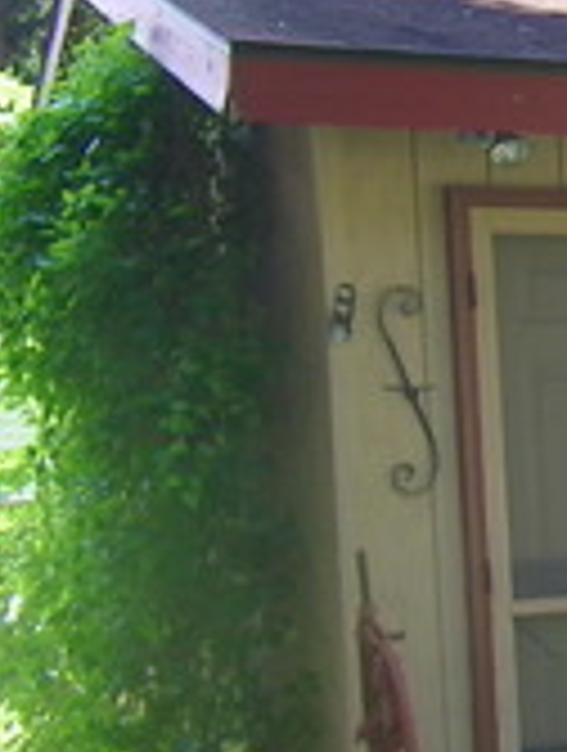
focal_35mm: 107
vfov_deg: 18.3
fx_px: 2328
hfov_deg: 12.7
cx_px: 1017
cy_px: 486
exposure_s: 1/80
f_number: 2.6
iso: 64
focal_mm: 4.9
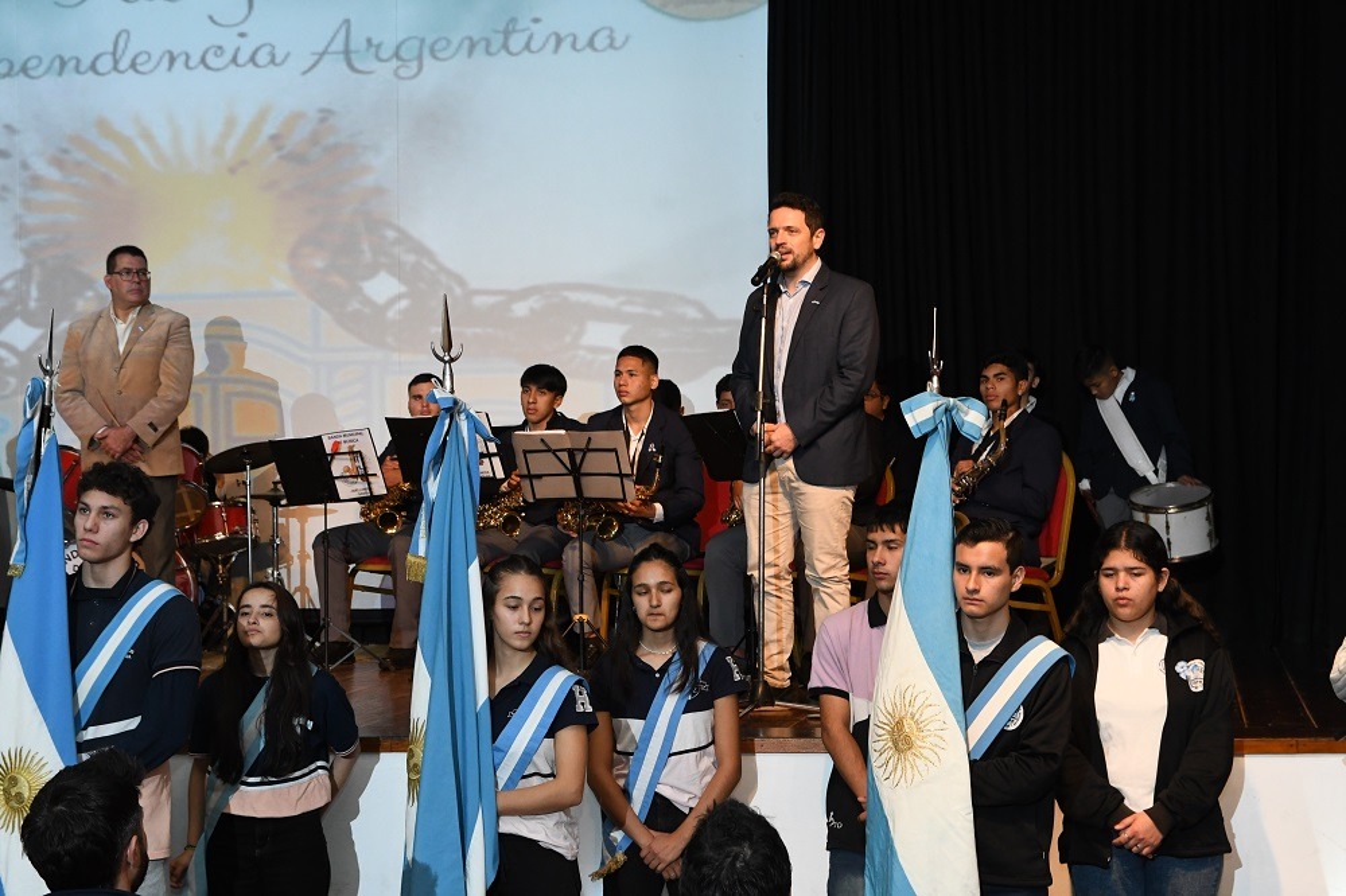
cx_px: 673
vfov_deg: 19.7
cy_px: 448
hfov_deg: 29.3
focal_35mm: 69
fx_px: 2579
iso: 2500
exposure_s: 1/50
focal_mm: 46
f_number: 7.1
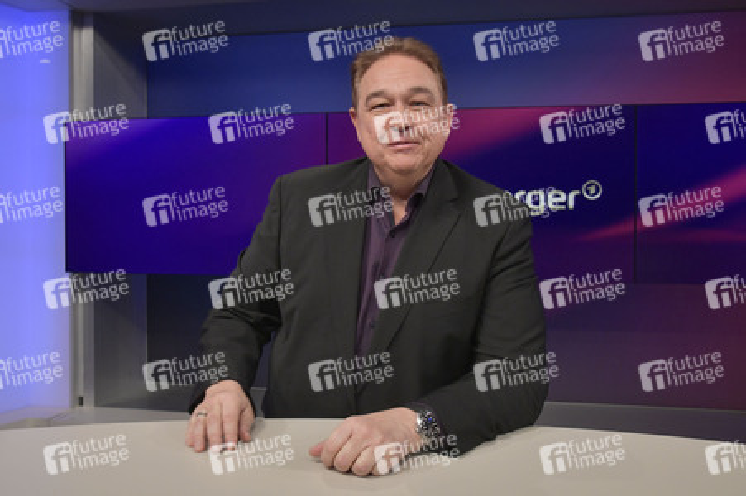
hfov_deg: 62.0
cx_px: 373
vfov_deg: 43.5
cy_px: 248
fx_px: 621
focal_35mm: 30
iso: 2500
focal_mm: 30
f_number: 6.3
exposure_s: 1/200
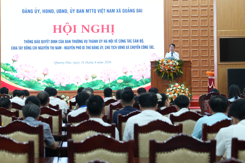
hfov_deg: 24.6
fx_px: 558
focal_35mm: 82
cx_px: 79
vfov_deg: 16.6
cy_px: 58
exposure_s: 1/80
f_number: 3.5
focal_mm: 51
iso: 1000
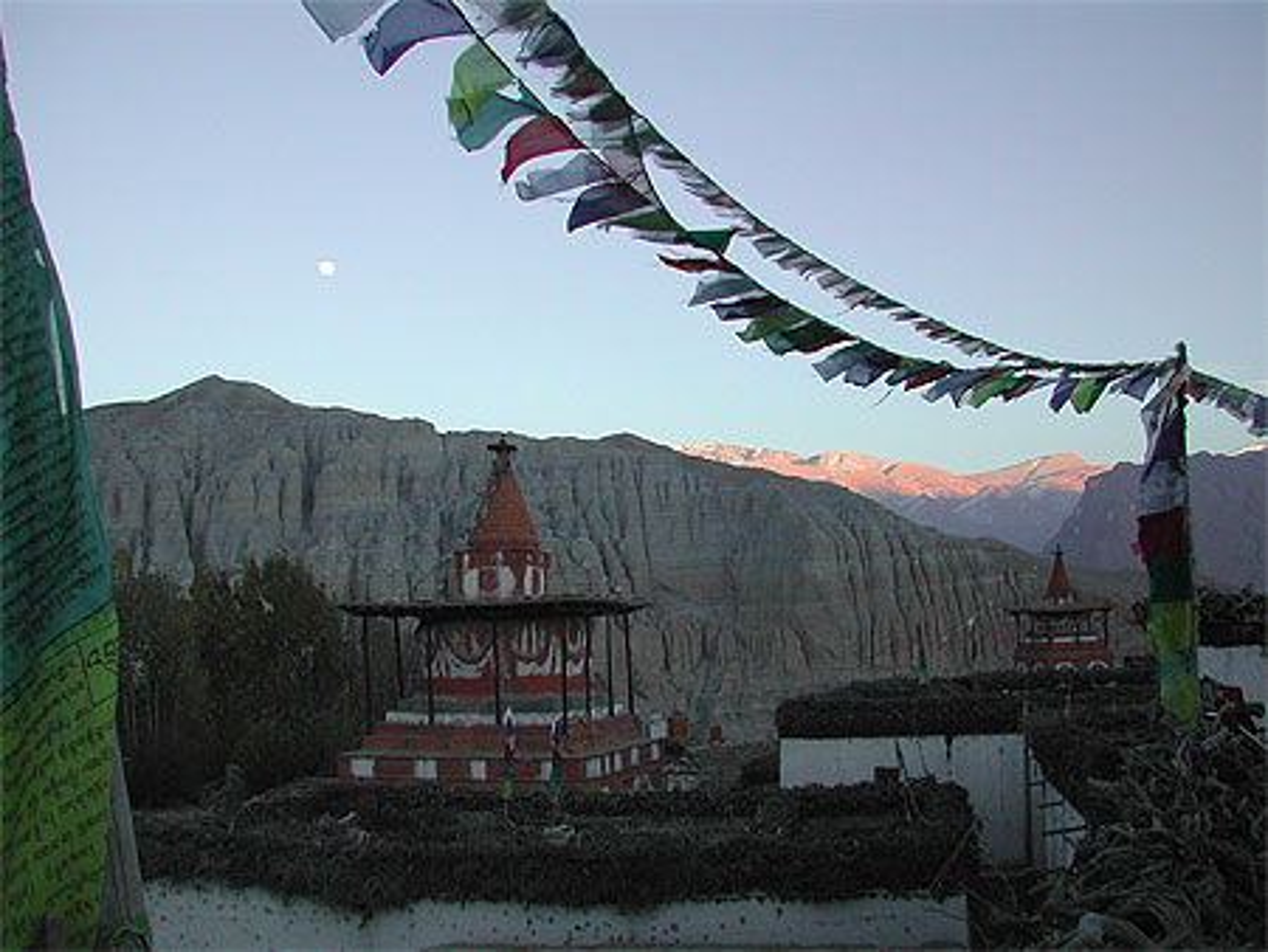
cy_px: 476
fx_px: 1393
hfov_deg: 49.0
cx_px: 634
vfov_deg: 37.8
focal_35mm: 38
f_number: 2.8
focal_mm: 8
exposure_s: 1/294
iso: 100
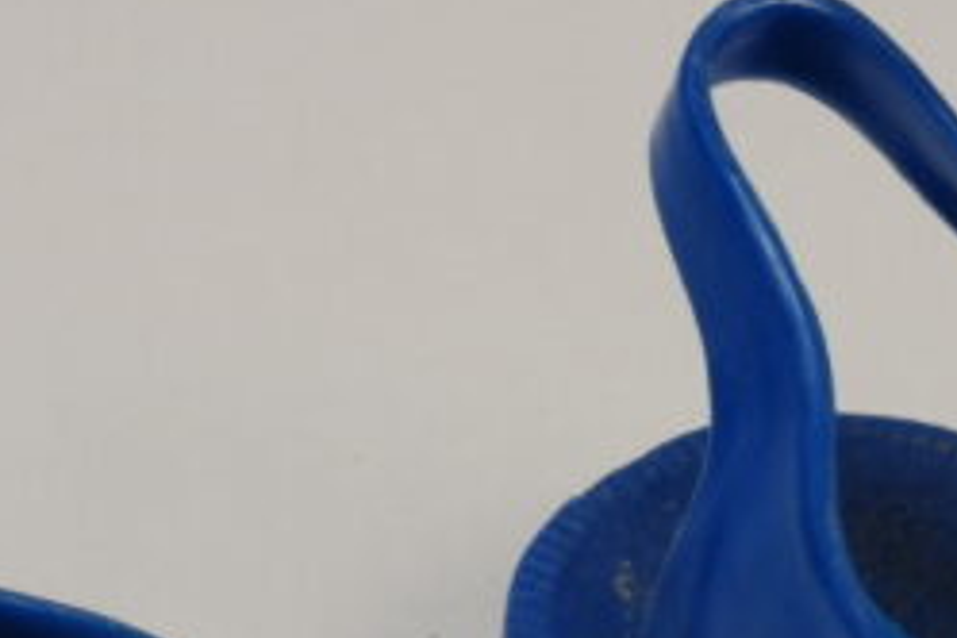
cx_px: 692
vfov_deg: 5.5
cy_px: 1170
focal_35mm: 247
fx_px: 6566
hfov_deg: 8.3
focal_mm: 40
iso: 100
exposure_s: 1/15
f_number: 22
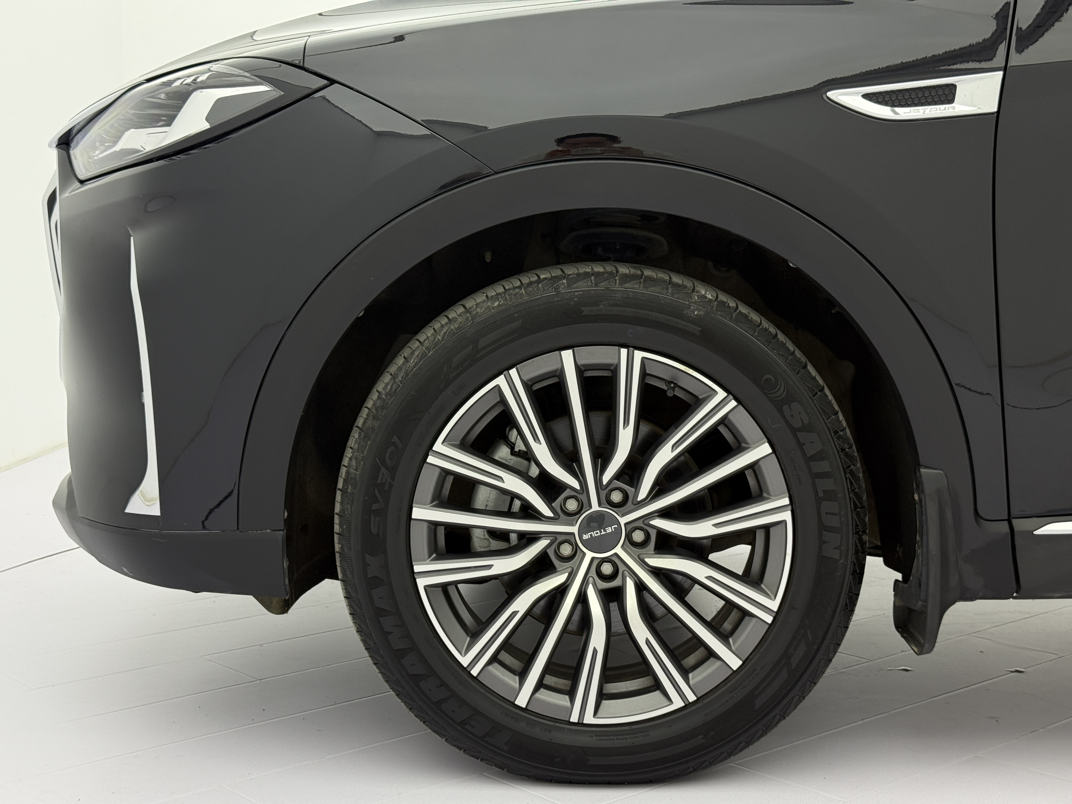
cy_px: 402
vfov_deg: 30.3
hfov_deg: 39.7
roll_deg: -1.0
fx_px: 1486
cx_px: 536
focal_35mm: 48
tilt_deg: -6.0
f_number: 1.78
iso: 64
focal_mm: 6.76
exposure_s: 1/163
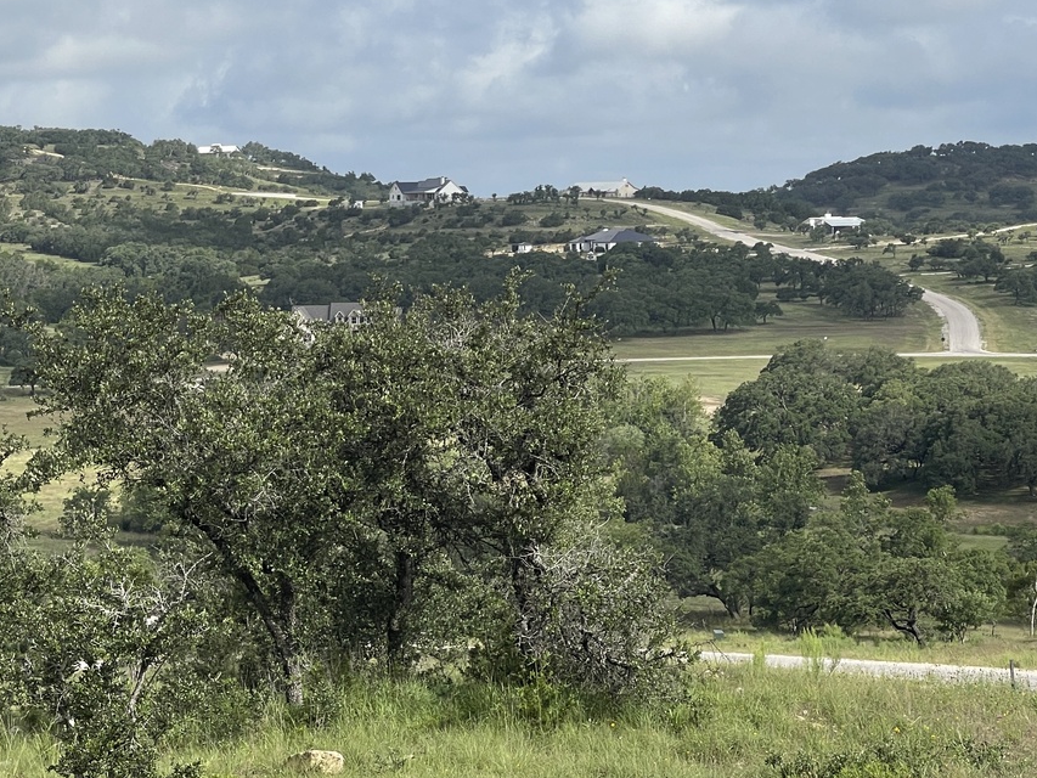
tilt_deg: -1.9
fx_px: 3236
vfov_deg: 13.7
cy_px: 361
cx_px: 355
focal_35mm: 108
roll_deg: +1.3
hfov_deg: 18.2
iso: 20
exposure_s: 1/1248
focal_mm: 7.5
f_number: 2.2
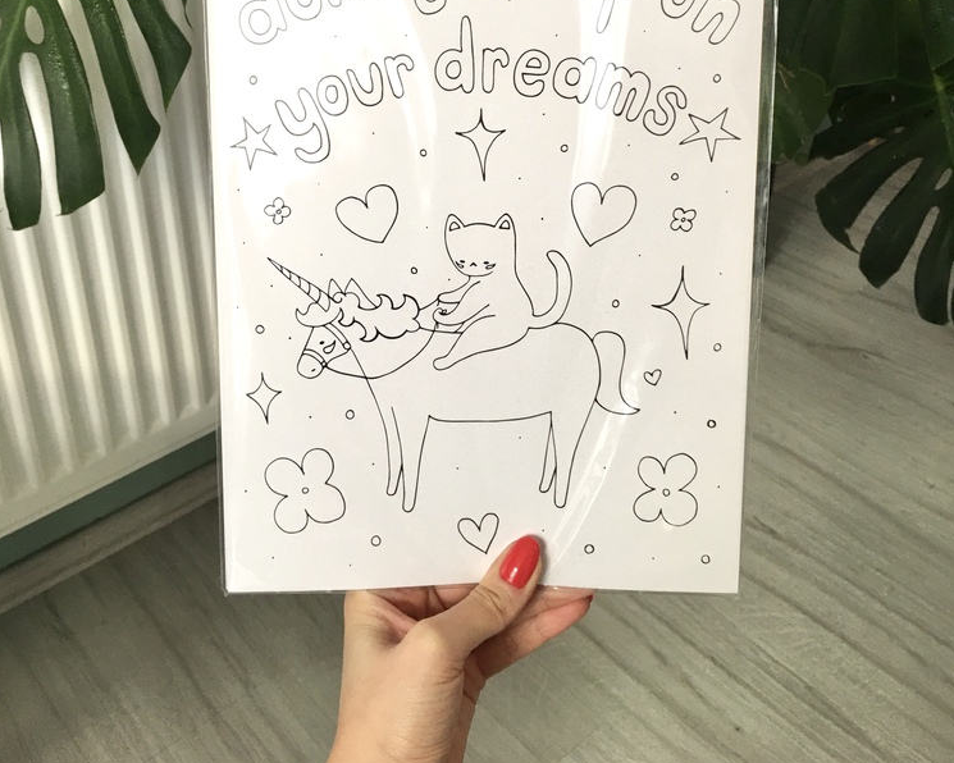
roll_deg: +0.6
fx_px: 1073
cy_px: 140
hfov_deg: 47.9
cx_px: 478
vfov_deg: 37.6
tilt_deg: -24.0
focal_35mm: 38
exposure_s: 1/33
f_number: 2.2
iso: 50
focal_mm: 4.15
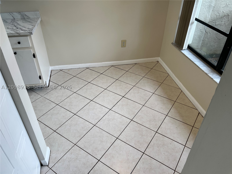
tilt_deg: -33.9
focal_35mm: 26
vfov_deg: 53.1
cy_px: 87
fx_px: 174
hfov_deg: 67.3
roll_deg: -0.4
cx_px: 116
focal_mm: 5.7
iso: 40
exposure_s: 1/120
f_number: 1.5
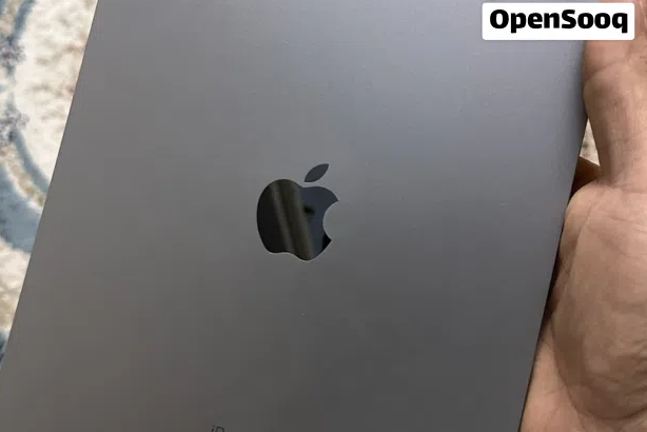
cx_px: 324
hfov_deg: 69.4
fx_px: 467
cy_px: 192
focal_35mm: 26
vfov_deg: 49.5
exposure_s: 1/50
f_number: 1.78
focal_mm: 6.86
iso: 400
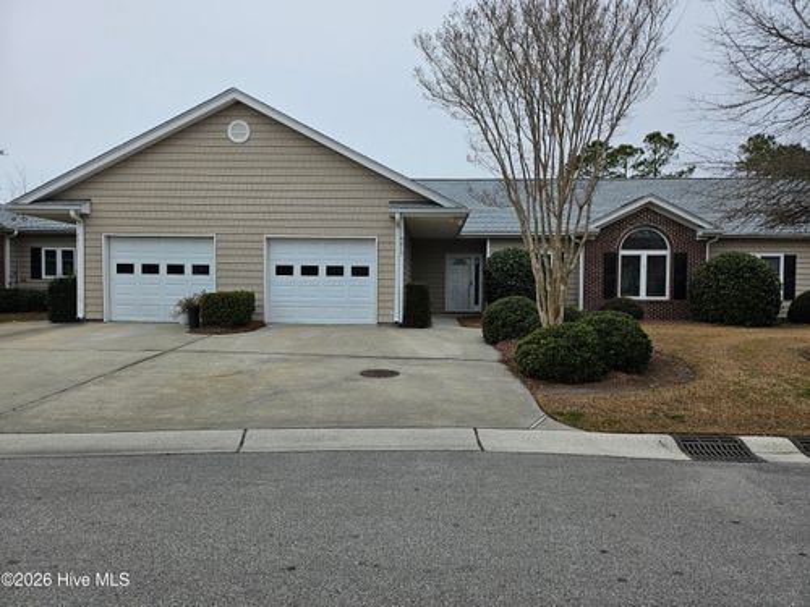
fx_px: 562
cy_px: 304
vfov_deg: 56.8
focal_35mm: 24
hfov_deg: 71.6
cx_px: 405
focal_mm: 5
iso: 50
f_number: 1.8
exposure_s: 1/1493
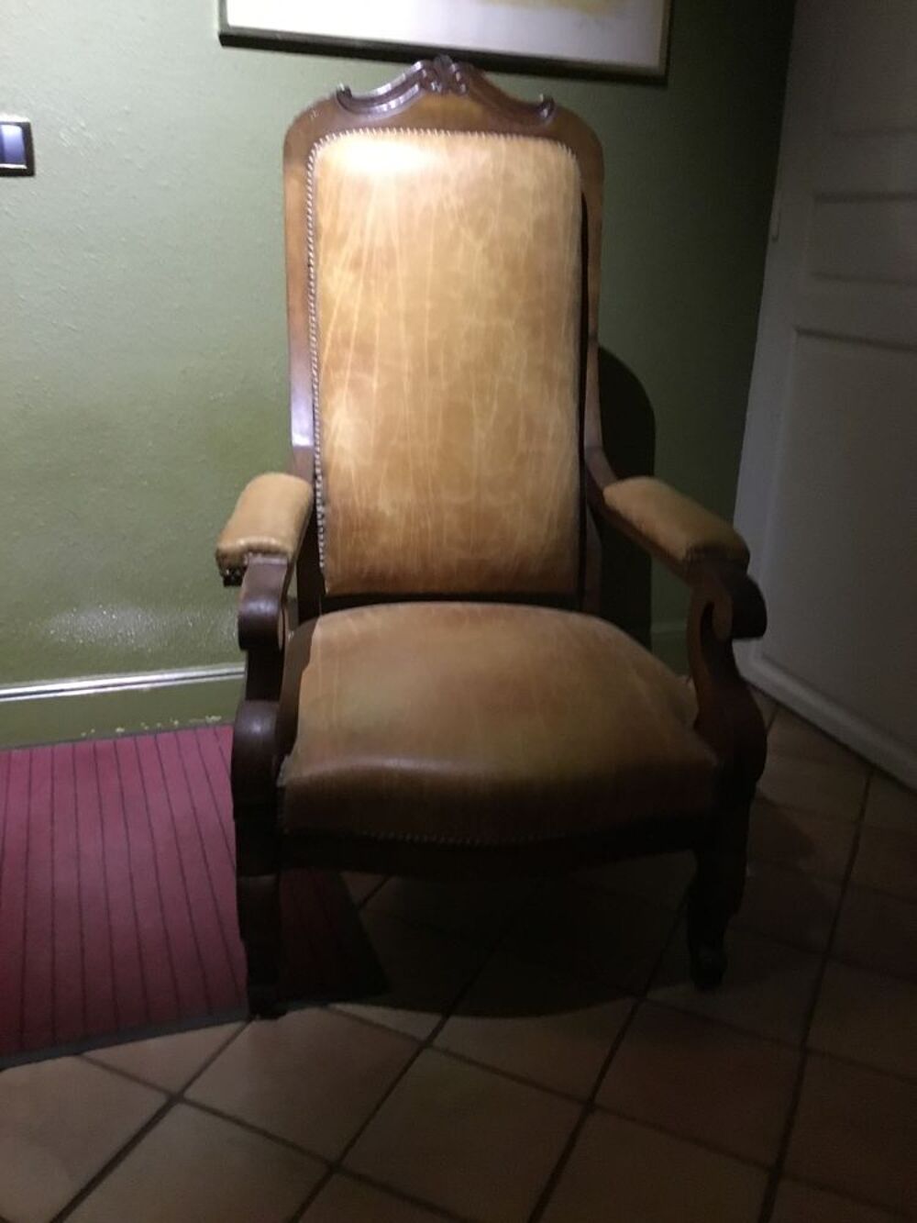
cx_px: 458
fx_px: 1095
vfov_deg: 58.3
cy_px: 612
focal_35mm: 31
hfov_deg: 45.4
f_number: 2.4
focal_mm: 3.3
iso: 500
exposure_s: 1/17
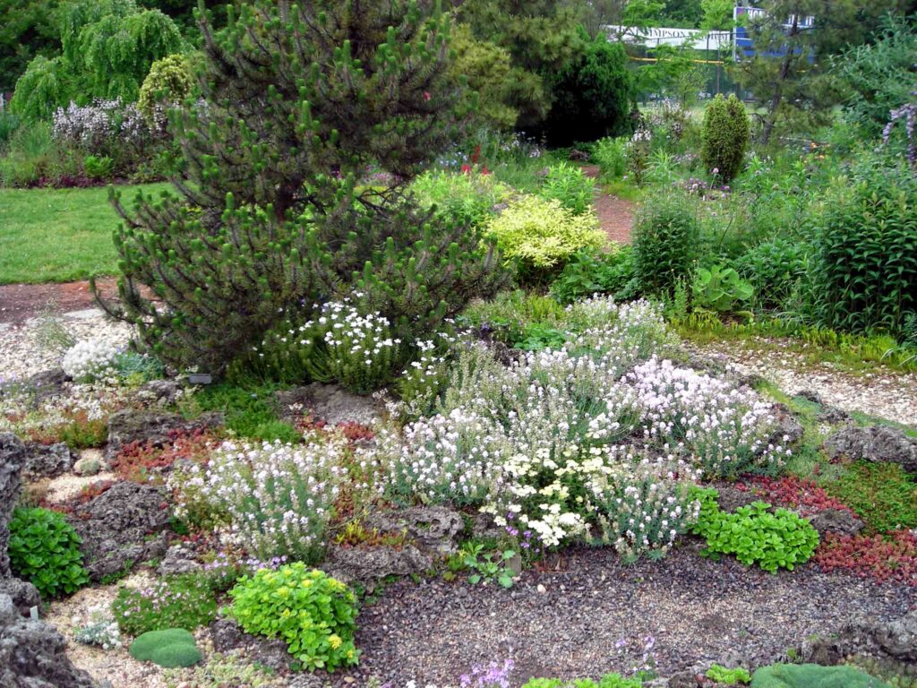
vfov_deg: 37.7
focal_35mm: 38
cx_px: 458
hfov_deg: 49.0
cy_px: 344
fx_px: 1007
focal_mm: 6.3
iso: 50
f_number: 3.2
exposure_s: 1/56.7
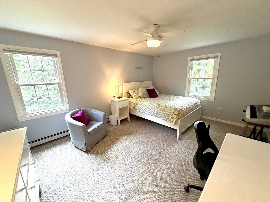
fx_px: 109
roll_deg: +1.3
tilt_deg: -13.1
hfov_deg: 102.1
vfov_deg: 85.7
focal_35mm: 14
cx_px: 135
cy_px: 101
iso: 400
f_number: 2.2
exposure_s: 1/60
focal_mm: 2.22
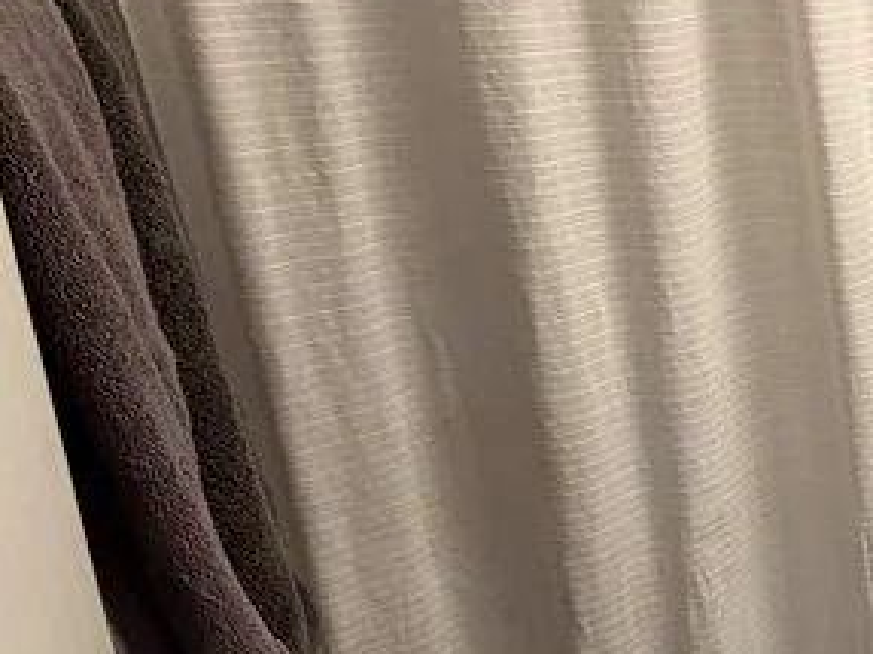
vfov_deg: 28.8
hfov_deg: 28.8
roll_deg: -0.2
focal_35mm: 50
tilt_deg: -14.0
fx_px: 1260
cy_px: 204
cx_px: 1214
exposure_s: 1/60
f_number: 2.2
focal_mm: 2.22
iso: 320
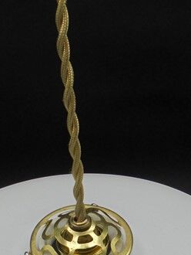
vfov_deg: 24.5
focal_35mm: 79
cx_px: 94
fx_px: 580
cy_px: 175
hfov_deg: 18.7
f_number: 3.7
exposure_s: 1/125
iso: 100
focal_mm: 5.3
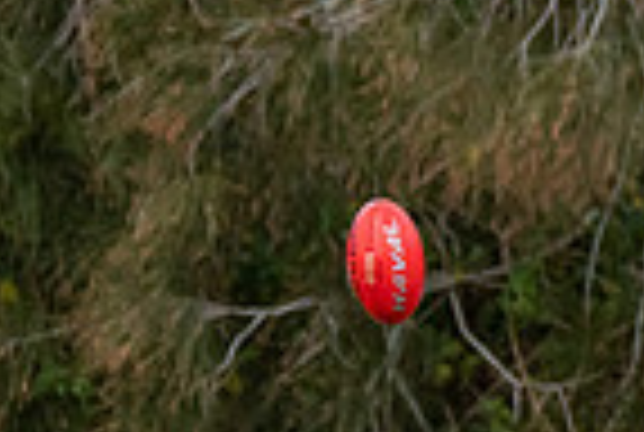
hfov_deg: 0.7
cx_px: 877
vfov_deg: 0.5
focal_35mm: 3001
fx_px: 53796
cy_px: 744
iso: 1250
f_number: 7.1
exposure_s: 1/3200
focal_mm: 450
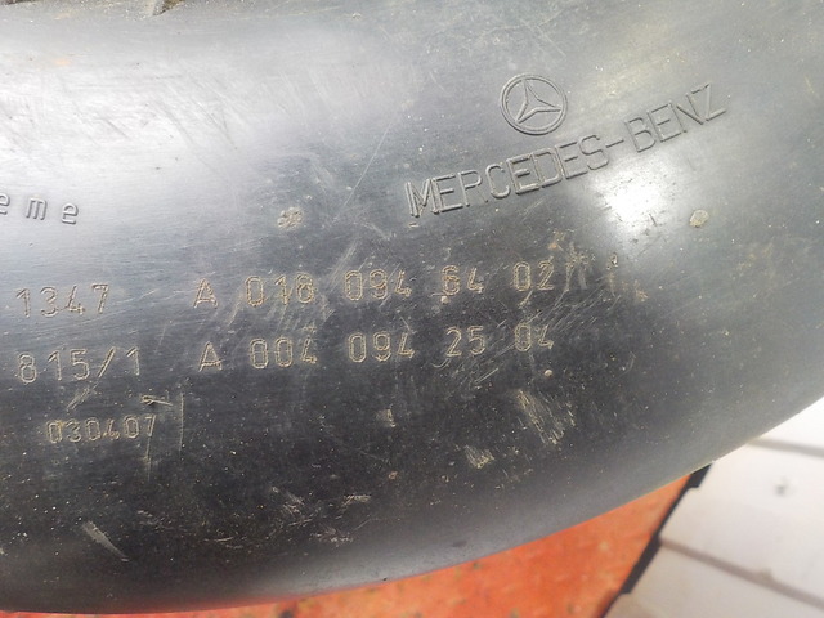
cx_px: 412
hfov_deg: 60.0
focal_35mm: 30
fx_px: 714
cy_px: 309
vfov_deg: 46.8
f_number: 3.3
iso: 400
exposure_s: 1/25
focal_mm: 4.1
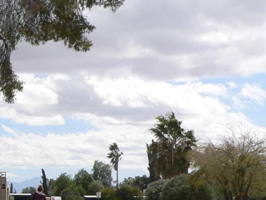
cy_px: 152
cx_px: -192
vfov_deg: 11.5
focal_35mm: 128
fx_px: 984
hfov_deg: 13.9
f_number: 5.2
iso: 80
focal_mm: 6
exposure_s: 1/500
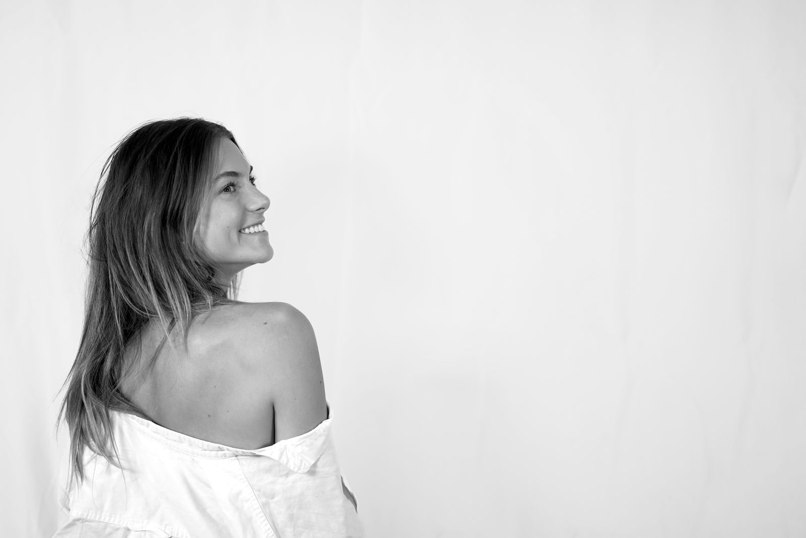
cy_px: 269
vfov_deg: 24.6
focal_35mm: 55
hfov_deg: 36.2
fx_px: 1231
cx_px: 403
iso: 100
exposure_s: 1/80
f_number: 1.8
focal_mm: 55
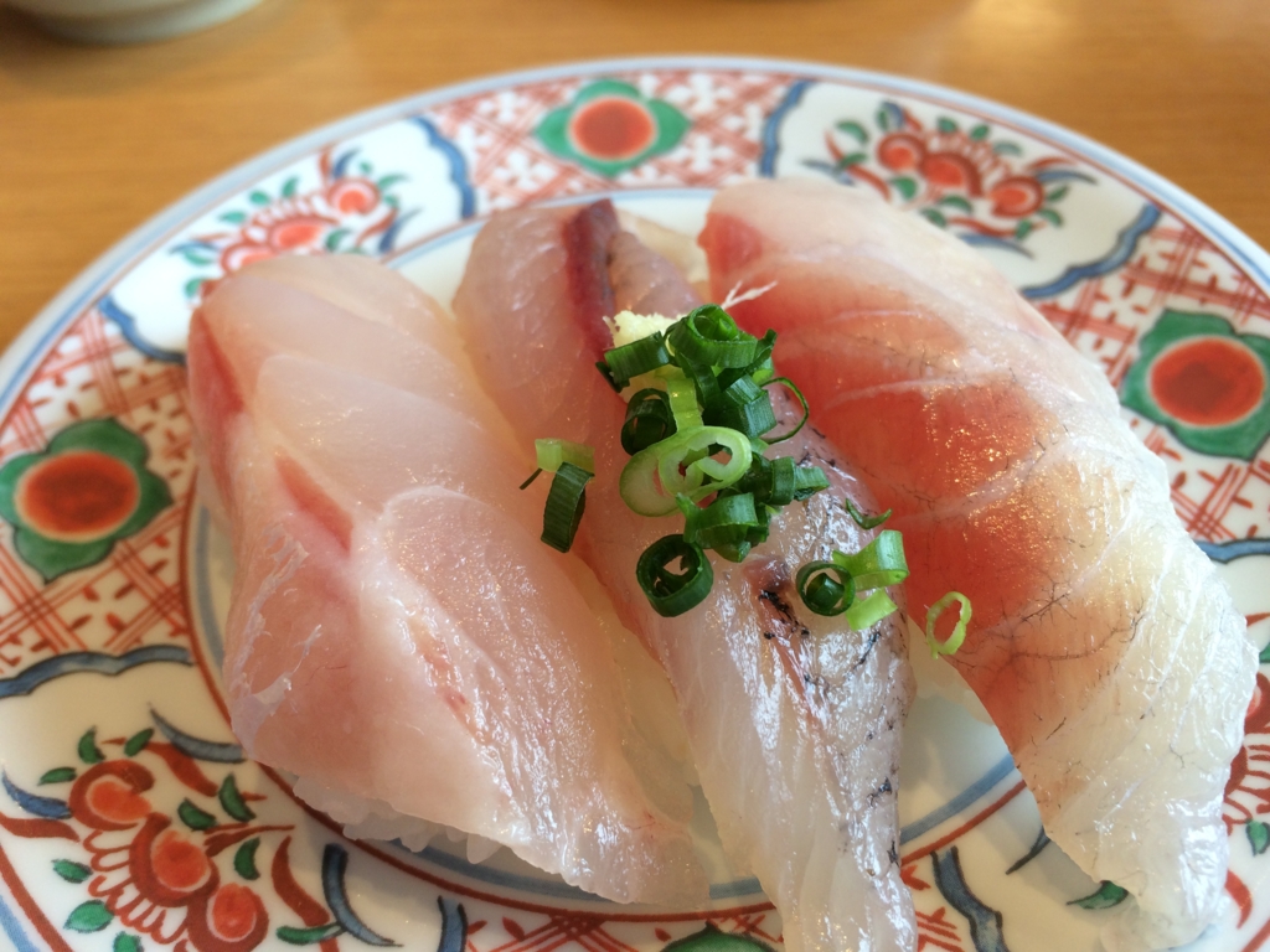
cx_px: 635
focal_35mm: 29
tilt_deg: -50.1
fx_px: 1064
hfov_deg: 61.7
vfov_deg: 48.2
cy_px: 476
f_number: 2.2
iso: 64
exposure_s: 1/120
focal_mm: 4.15
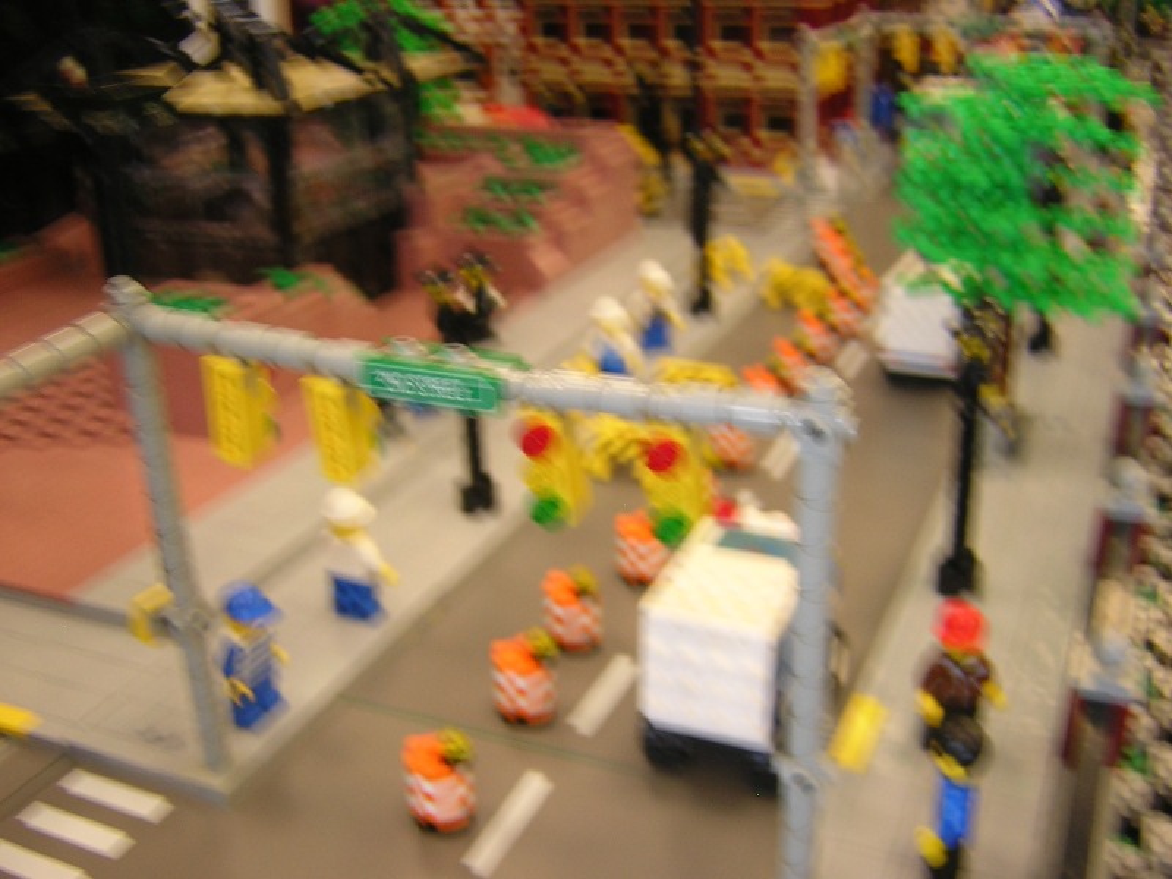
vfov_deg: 39.7
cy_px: 440
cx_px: 586
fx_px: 1219
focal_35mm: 36
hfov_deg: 51.4
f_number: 2.6
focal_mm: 4.7
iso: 100
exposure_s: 1/12.2
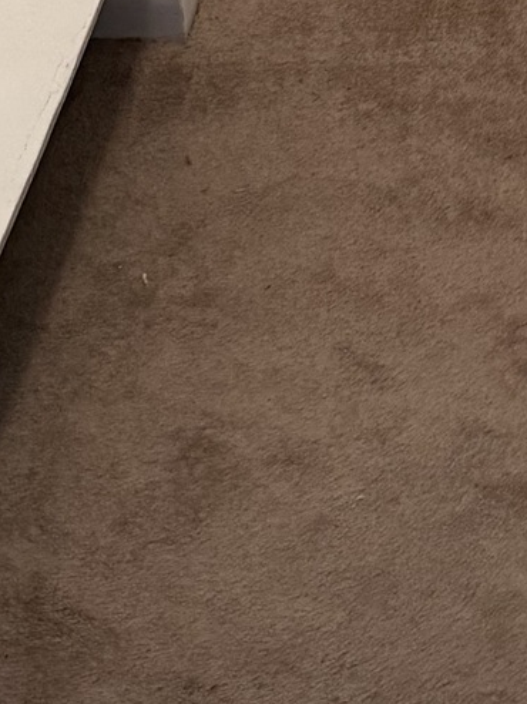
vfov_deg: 15.4
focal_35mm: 112
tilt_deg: -18.4
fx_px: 2275
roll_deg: +3.2
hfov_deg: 13.2
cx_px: 350
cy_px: -512
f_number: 1.78
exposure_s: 1/60
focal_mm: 6.76
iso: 400
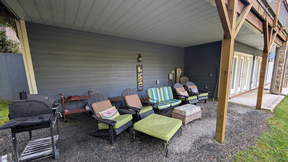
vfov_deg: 74.0
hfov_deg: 106.8
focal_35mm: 14
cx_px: 150
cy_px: 90
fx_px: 107
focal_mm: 2.02
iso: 52
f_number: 1.7
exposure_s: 1/57.3
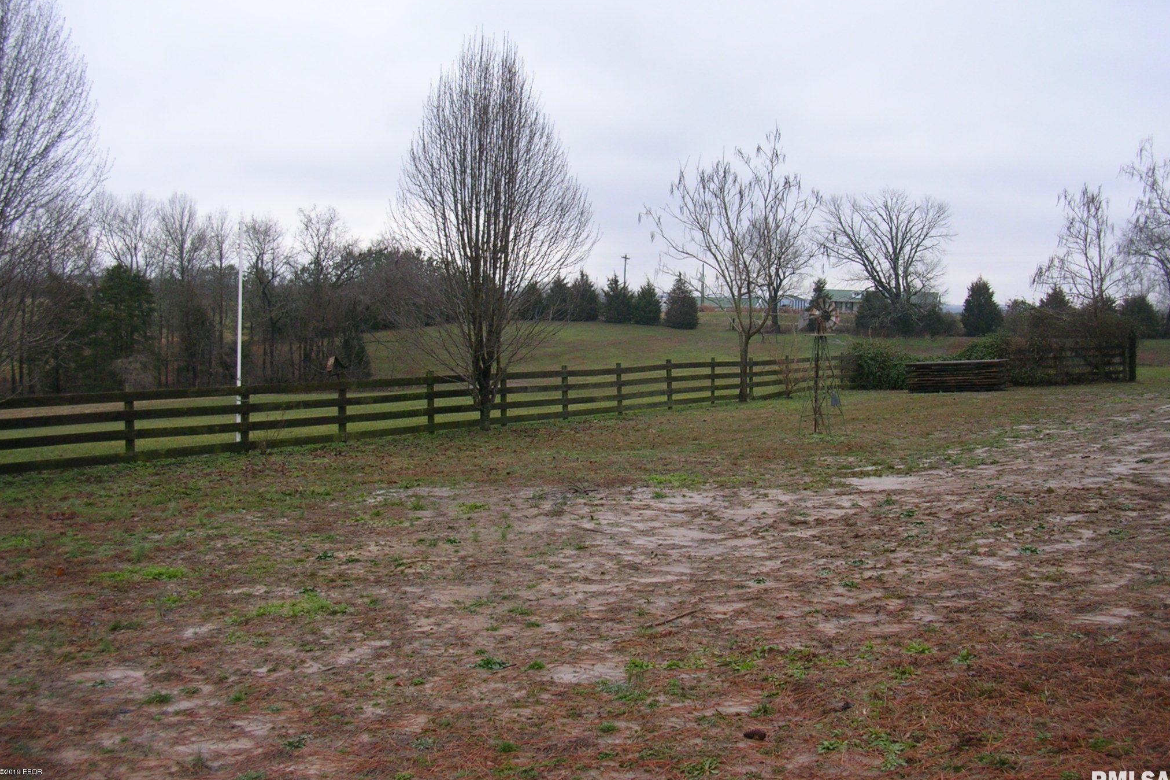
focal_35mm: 40
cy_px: 357
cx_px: 588
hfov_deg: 48.5
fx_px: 1300
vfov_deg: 33.4
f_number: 2.8
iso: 50
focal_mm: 5.8
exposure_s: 1/89.7
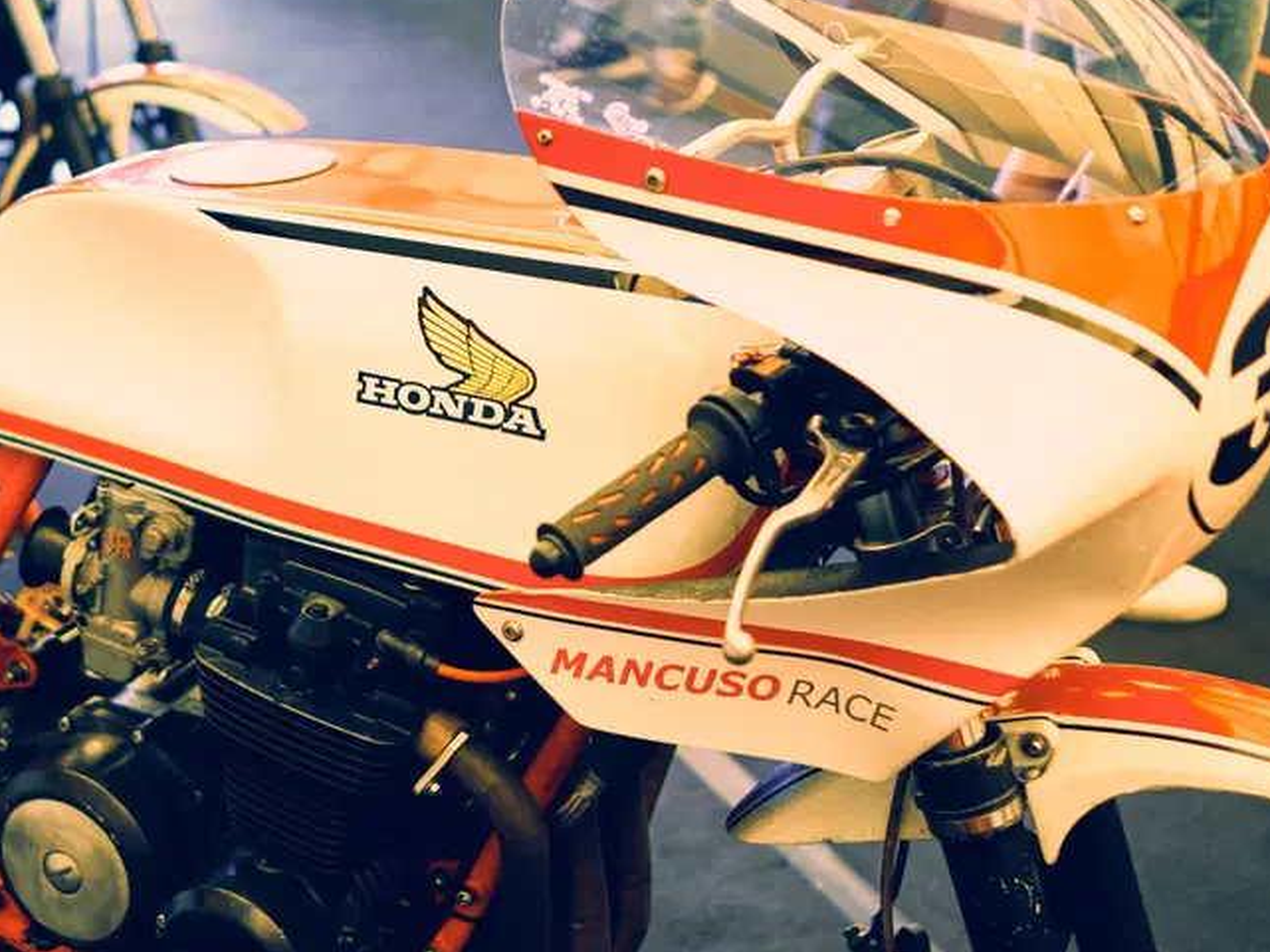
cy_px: 606
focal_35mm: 63
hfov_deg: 30.3
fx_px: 2312
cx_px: 331
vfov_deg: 23.2
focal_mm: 23
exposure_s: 1/125
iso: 500
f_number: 1.4
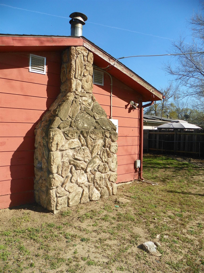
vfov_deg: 67.3
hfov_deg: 53.1
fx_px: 204
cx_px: 102
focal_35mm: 26
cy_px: 136
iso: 64
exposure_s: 1/800
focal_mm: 4.6
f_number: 2.8
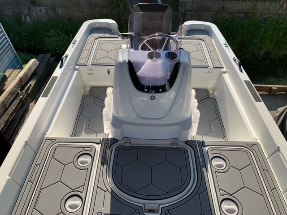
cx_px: 144
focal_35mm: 26
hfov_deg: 67.3
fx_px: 216
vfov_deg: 53.1
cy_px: 108
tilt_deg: -47.3
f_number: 1.8
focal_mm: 4.25
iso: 25
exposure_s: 1/1163
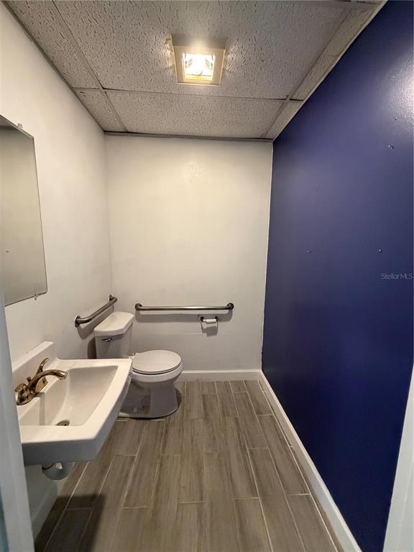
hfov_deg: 85.7
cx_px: 207
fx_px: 223
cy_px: 276
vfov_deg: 102.1
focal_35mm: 14
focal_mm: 2.22
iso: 640
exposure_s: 1/60
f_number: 2.2
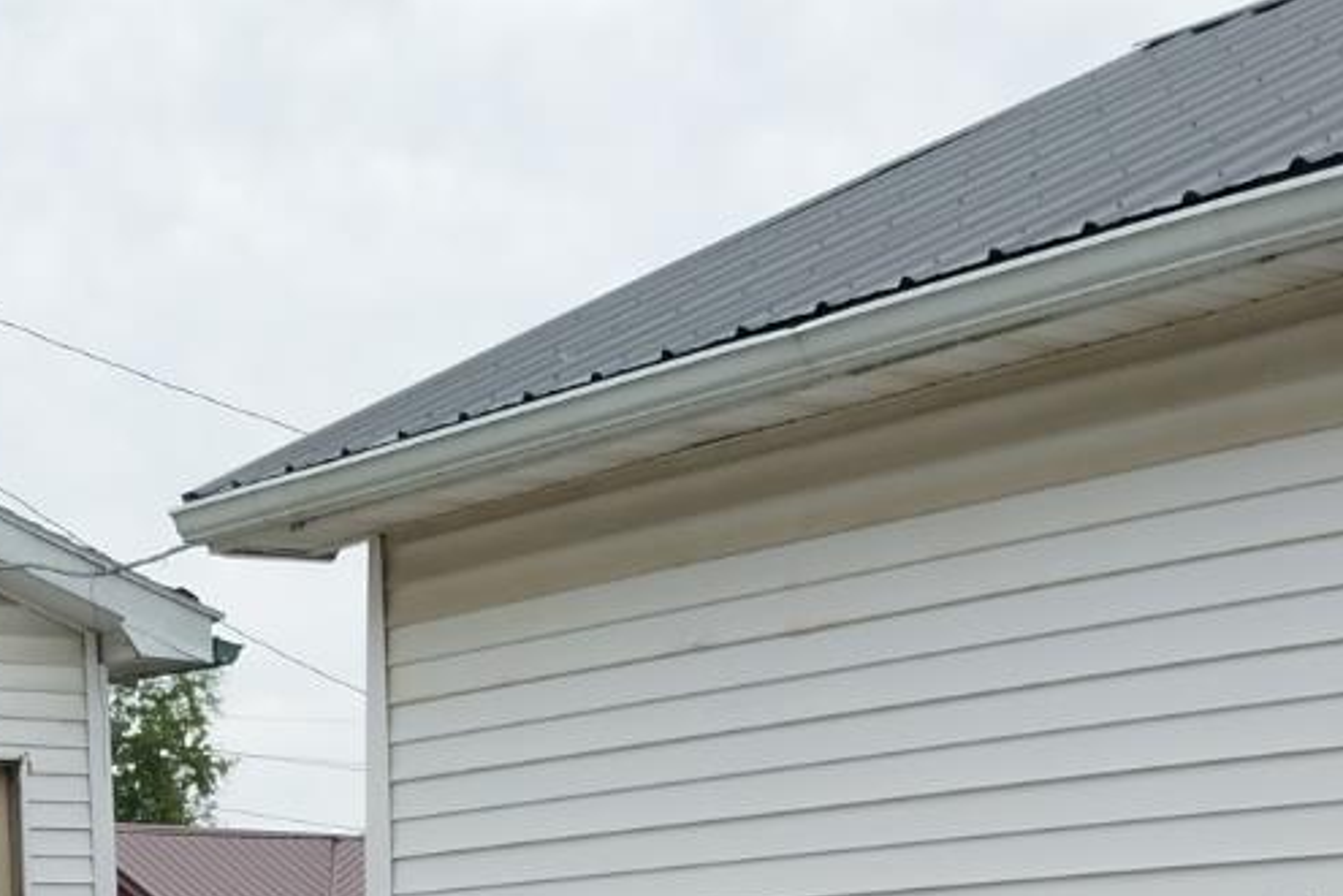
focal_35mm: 82
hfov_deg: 23.9
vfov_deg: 15.7
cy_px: 1218
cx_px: 84
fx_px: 3059
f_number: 1.8
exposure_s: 1/190
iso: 20
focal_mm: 4
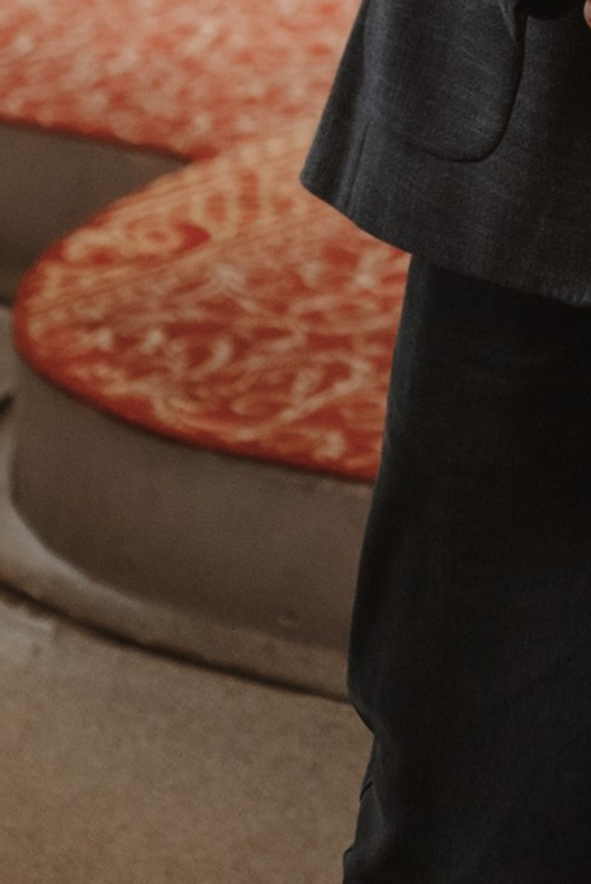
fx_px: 4843
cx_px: 1360
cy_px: -1059
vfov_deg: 9.5
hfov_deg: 6.7
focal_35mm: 197
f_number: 2.2
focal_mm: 35
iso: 800
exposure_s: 1/250
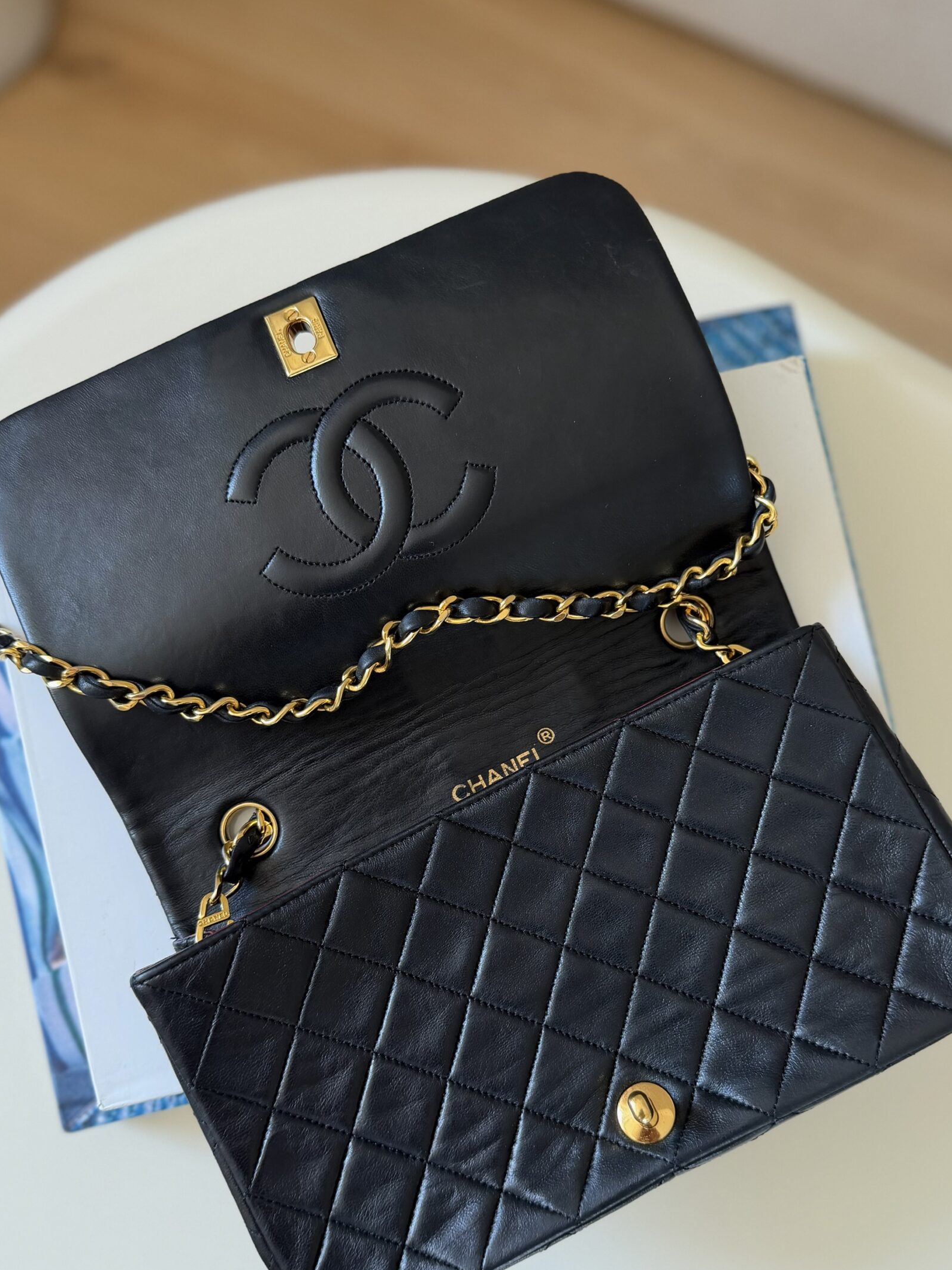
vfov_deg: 61.4
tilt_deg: -84.5
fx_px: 1064
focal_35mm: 29
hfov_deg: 48.2
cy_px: 718
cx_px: 516
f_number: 1.78
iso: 200
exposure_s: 1/90
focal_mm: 6.76
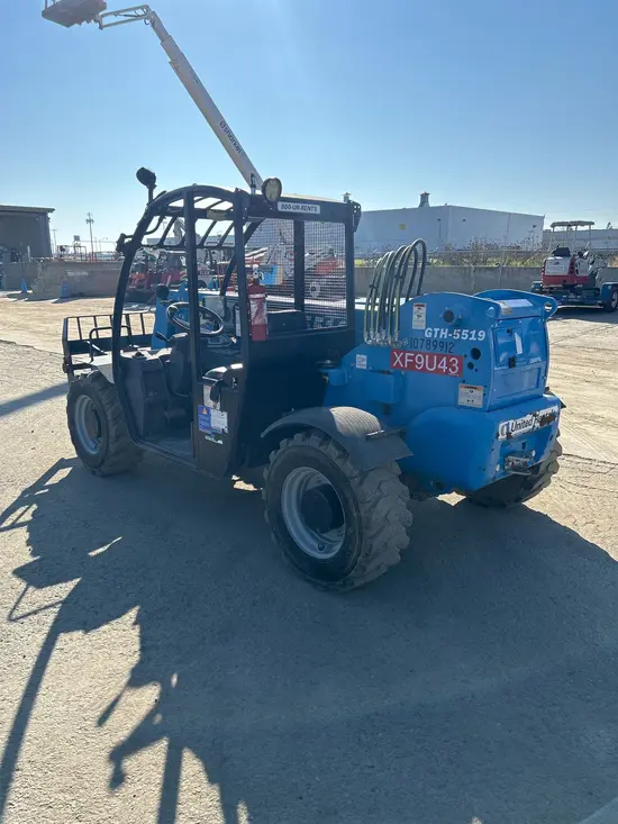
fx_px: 619
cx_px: 309
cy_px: 412
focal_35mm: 26
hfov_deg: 53.1
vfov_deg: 67.3
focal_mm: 5.7
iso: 50
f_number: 1.5
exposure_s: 1/4831
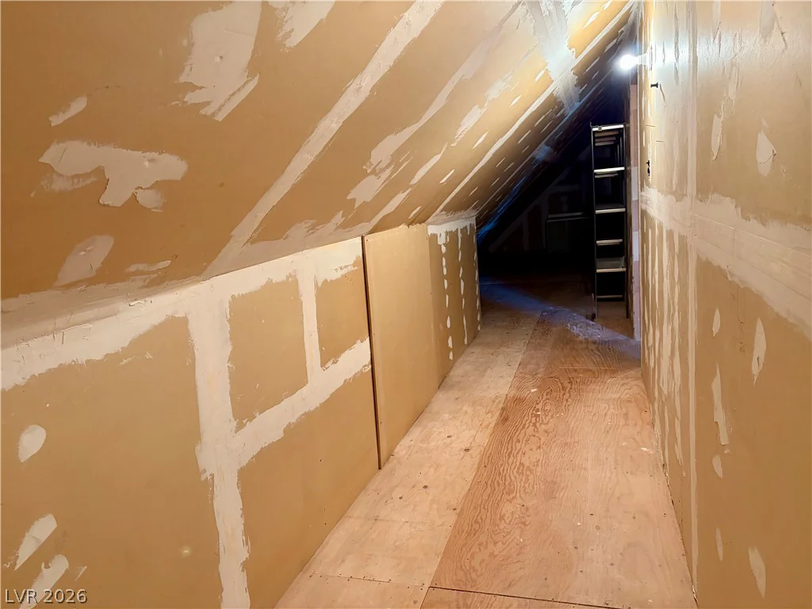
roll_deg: +4.4
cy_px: 304
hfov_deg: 67.3
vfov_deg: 53.1
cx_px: 406
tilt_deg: -9.6
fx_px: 610
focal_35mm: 26
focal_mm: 5.96
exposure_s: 1/60
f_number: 1.6
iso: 250
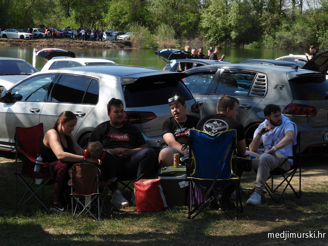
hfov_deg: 26.0
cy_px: 123
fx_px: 711
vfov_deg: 19.6
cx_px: 164
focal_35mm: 75
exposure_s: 1/800
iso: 100
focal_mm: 13.5
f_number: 3.5
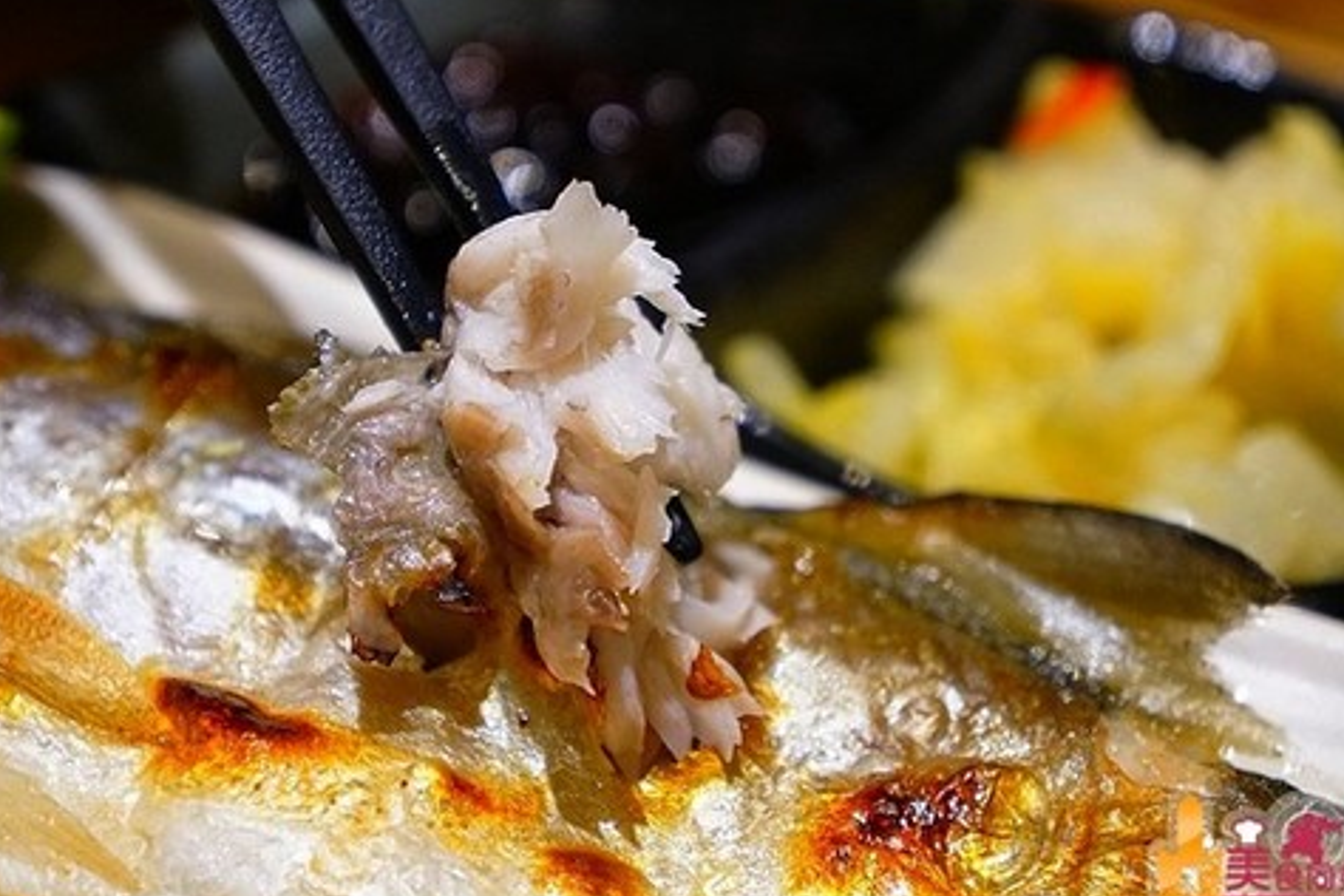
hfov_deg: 24.9
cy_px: 405
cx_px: 655
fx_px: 3047
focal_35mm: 82
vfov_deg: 16.7
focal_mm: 43
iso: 2000
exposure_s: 1/80
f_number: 4.5
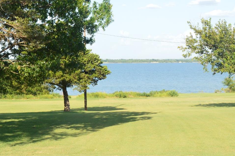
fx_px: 463
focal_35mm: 71
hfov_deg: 28.4
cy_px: 1
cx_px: 98
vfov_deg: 18.7
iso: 400
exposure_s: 1/320
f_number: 10
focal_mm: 22
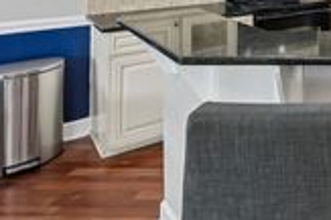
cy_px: -58
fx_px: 395
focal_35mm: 43
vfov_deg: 26.7
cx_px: 404
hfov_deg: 35.2
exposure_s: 1/8
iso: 400
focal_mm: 14
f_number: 8
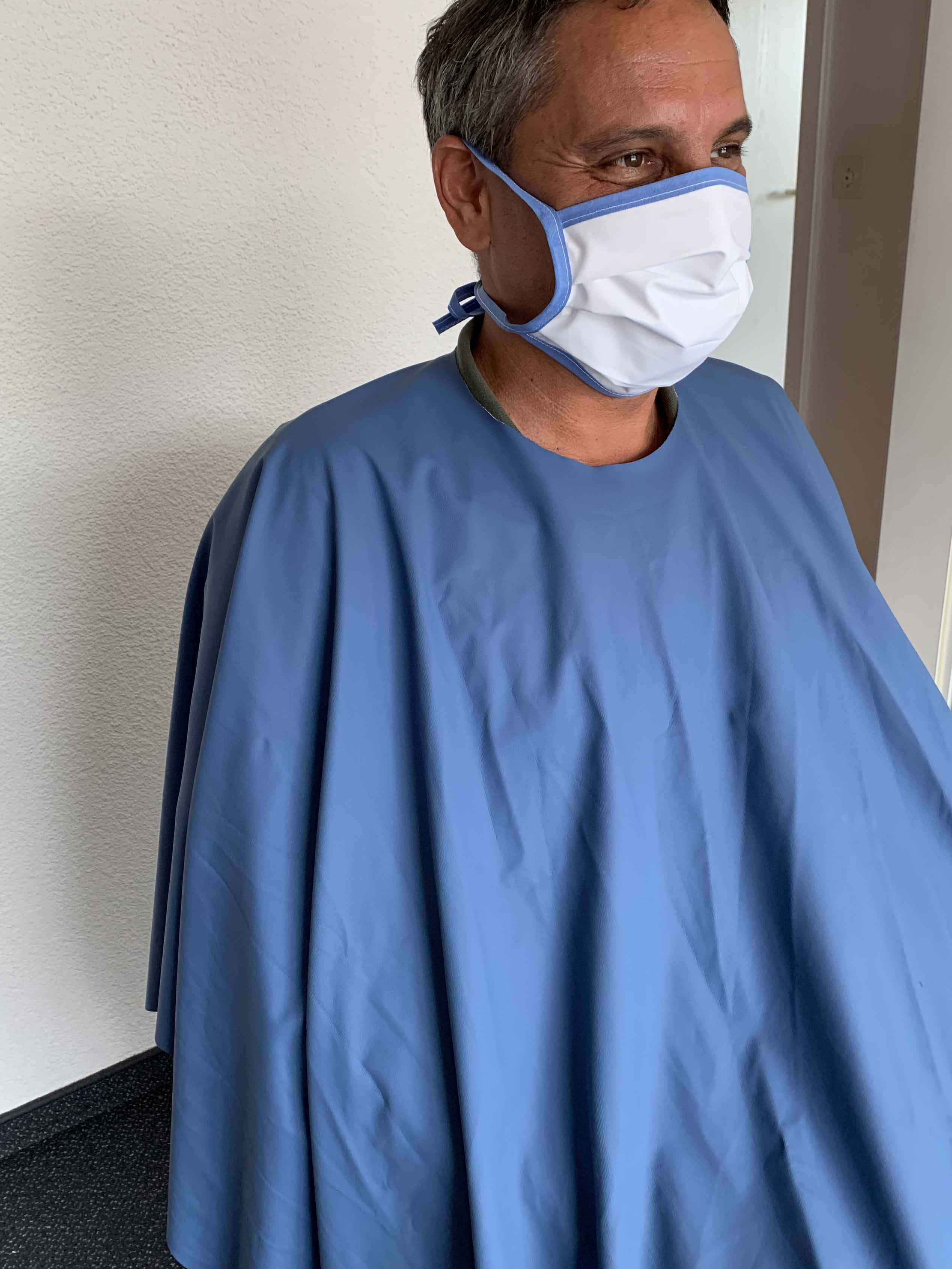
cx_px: 508
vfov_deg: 58.3
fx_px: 1137
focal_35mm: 31
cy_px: 598
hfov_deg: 45.4
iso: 80
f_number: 1.8
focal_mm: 4.25
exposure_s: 1/121
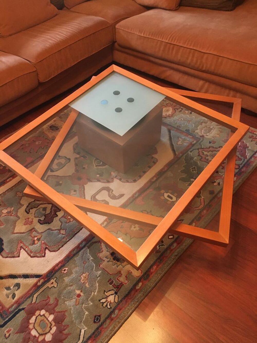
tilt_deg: -47.8
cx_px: 128
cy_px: 172
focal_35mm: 29
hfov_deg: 48.2
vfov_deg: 61.7
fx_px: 287
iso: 200
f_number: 2.2
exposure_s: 1/17
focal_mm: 4.15
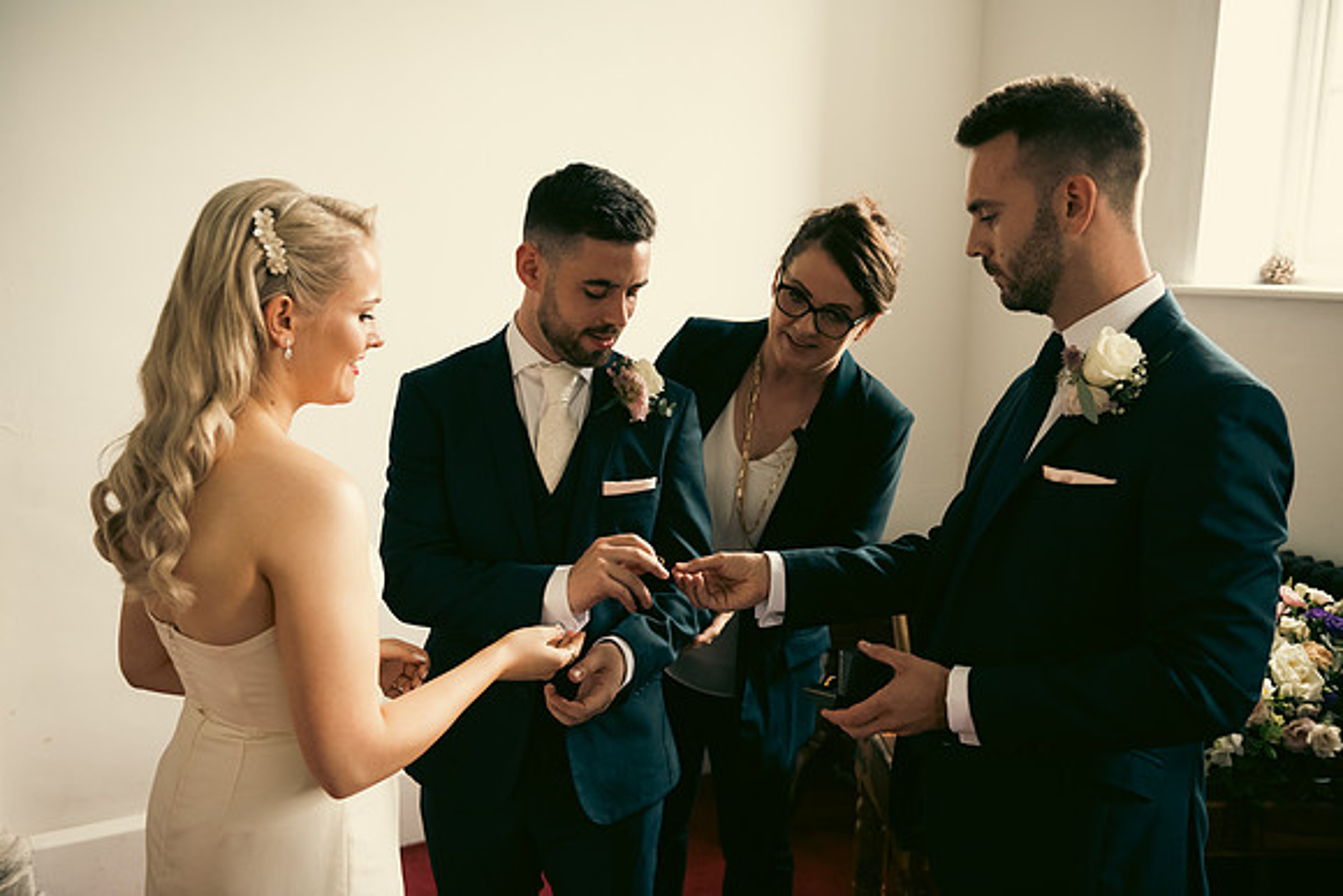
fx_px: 1269
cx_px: 672
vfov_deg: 38.9
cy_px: 448
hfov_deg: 55.8
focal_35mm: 34
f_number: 3.5
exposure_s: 1/160
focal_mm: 34
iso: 800
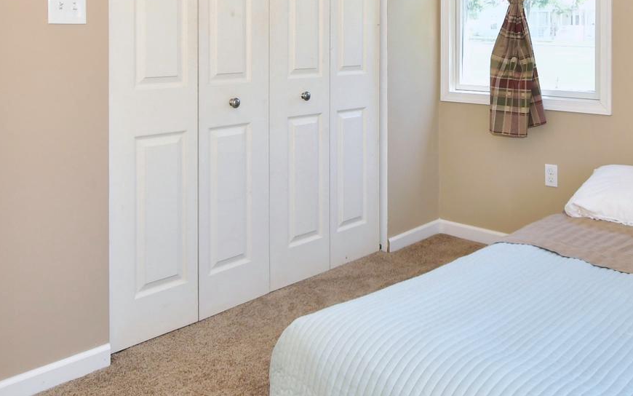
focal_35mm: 36
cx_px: 404
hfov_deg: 53.3
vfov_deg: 32.7
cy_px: 8
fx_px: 621
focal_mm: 10
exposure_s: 1/160
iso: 400
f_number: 5
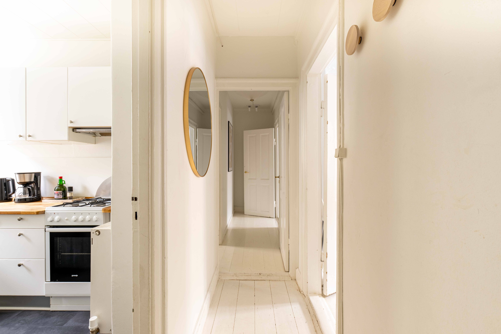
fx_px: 237
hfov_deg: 93.3
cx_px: 250
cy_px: 167
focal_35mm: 17
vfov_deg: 70.4
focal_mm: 17
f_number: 9
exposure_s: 1/3
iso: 250
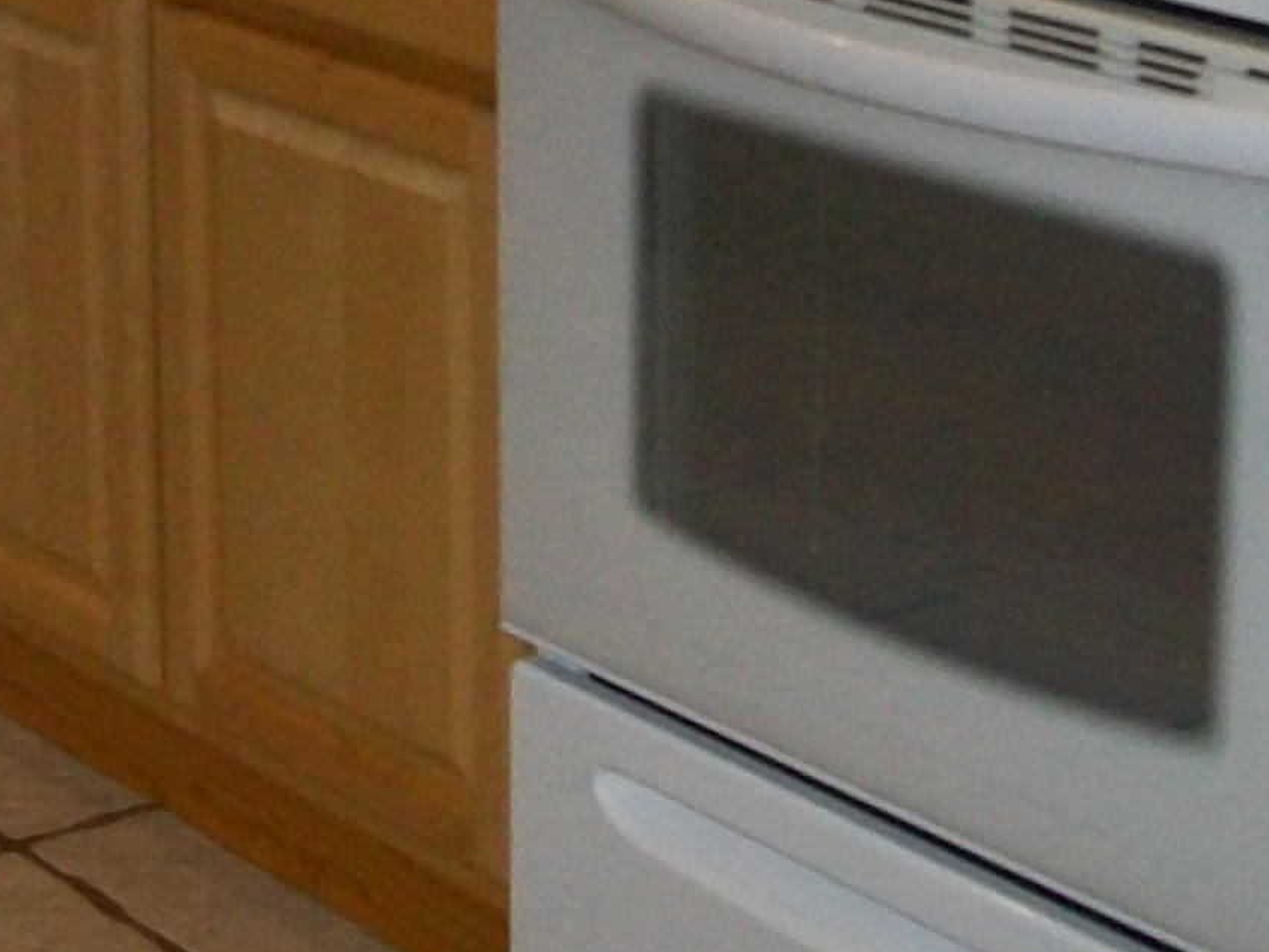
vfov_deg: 12.6
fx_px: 4180
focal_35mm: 114
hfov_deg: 16.9
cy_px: -321
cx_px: 16
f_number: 2.7
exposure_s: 1/60
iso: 160
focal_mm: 6
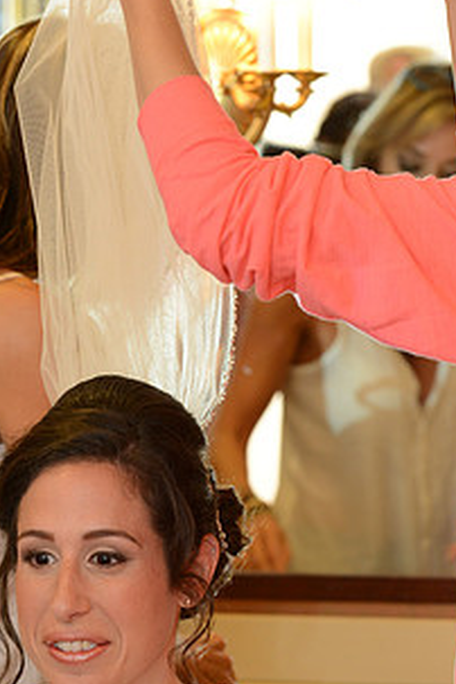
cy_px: 339
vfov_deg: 10.2
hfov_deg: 6.8
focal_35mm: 201
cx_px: 184
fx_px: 3819
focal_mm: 105
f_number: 6.3
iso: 1000
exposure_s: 1/60
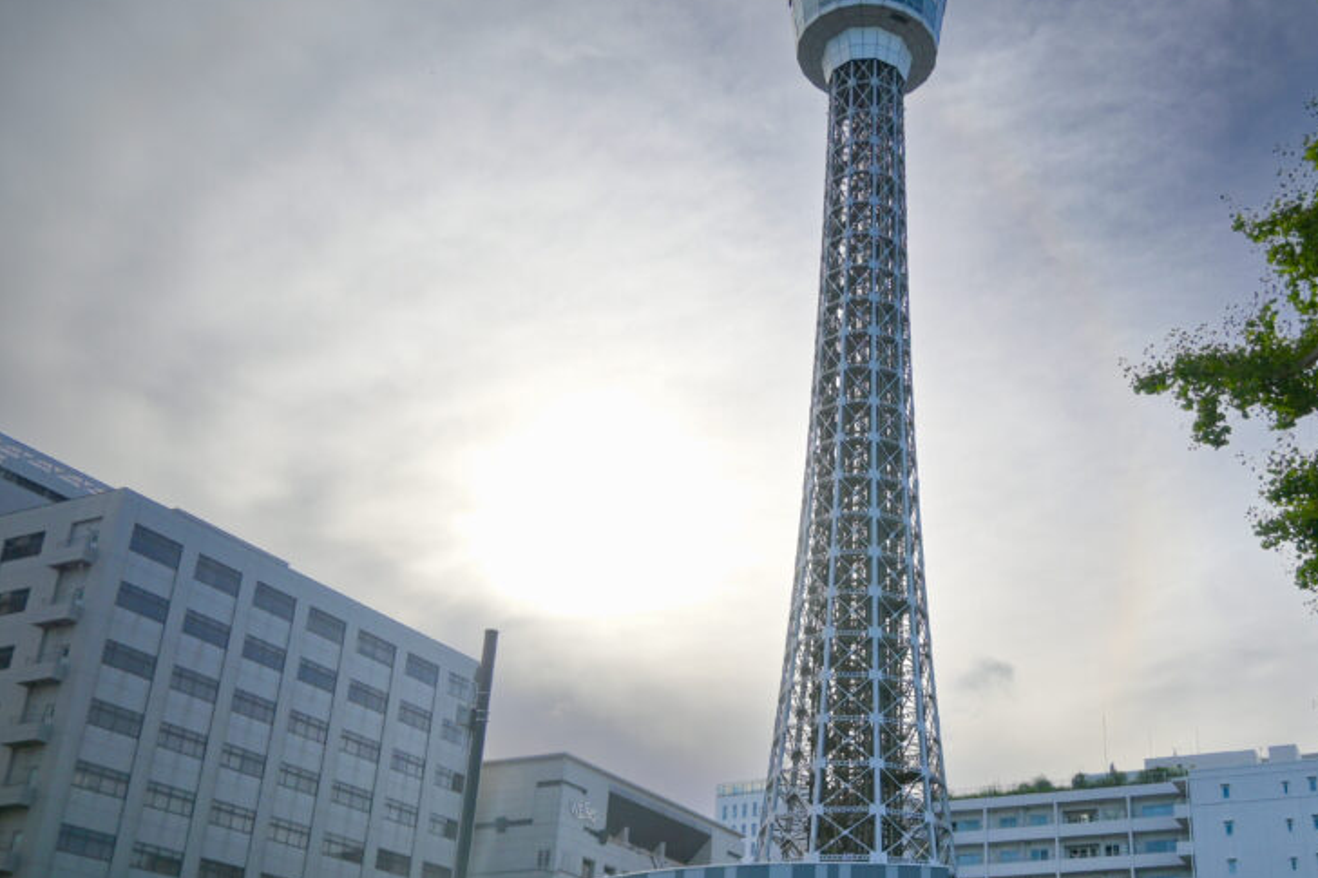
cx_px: 867
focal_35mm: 39
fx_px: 1429
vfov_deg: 34.1
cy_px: 519
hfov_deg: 48.7
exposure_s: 1/2500
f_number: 4
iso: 100
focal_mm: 18.5
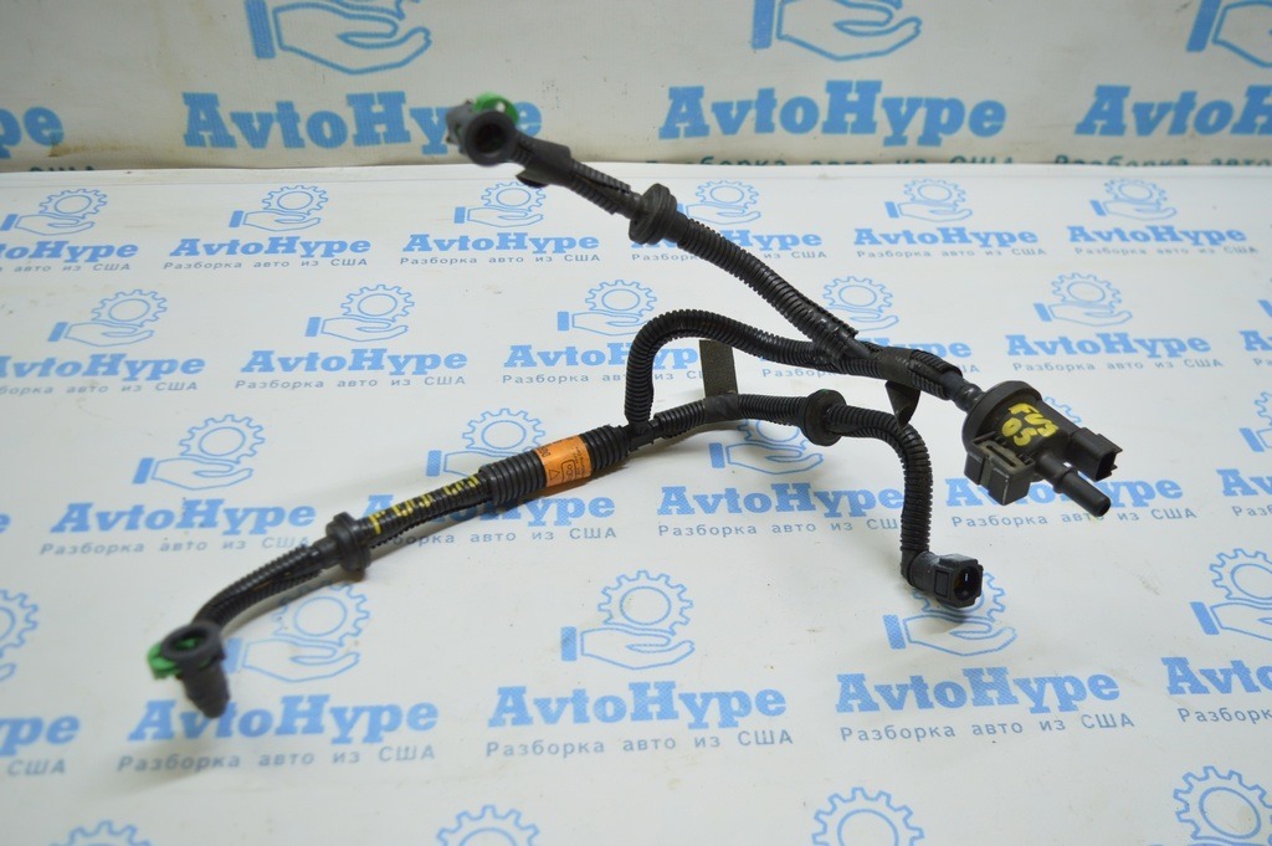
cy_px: 423
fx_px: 1218
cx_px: 636
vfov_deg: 38.3
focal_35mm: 34
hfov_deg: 55.1
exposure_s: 1/60
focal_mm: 23
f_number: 3.8
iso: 400
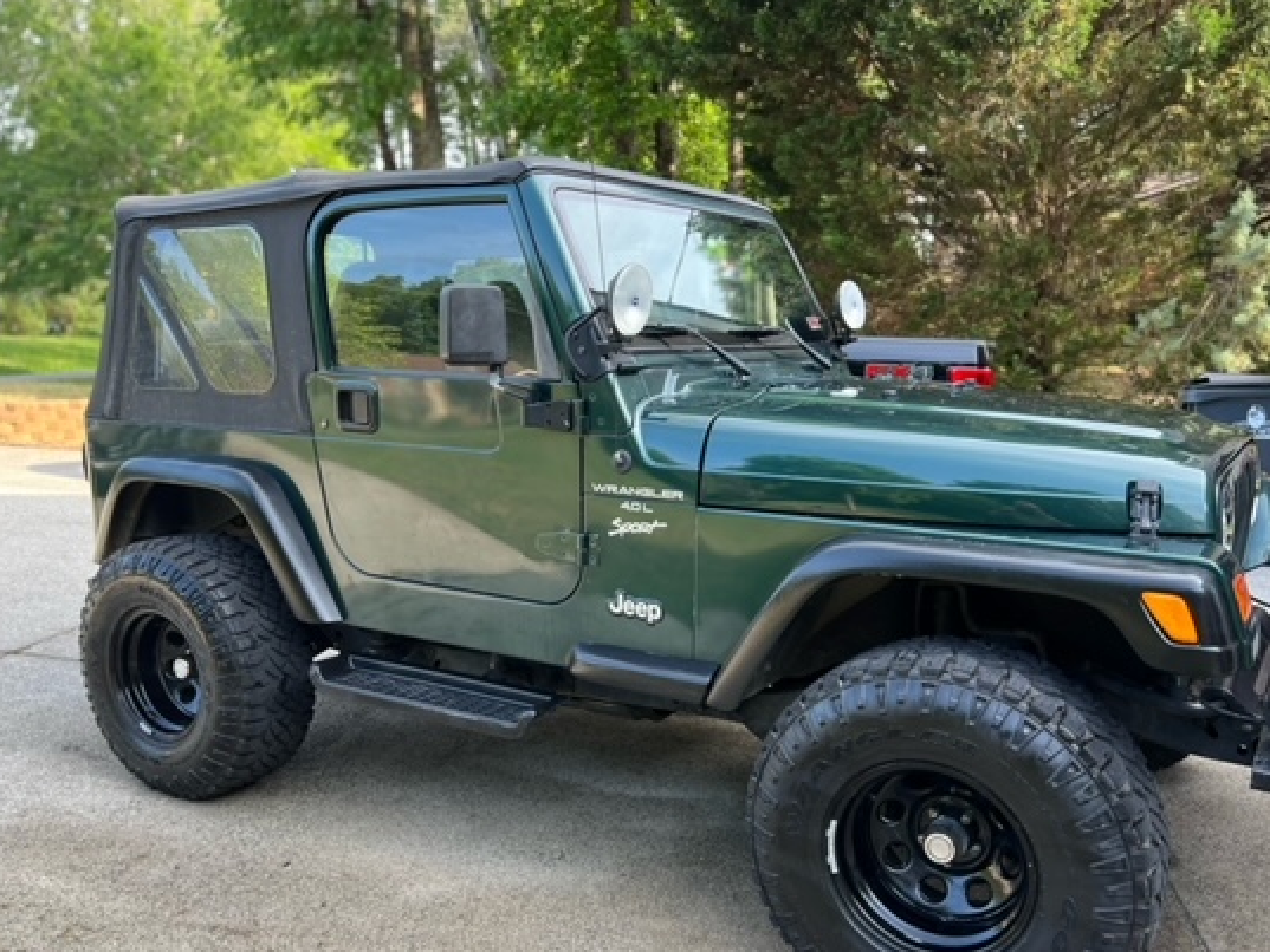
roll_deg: +2.8
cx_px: 631
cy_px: 555
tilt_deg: -9.2
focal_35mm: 31
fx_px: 1138
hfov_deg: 58.3
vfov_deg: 45.3
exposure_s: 1/211
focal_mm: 5.7
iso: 40
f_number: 1.5
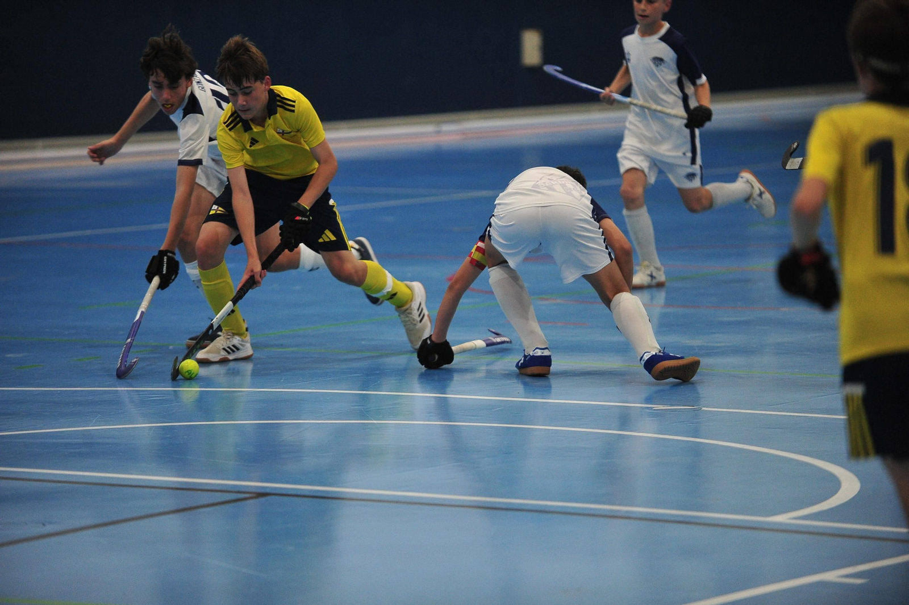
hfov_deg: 11.4
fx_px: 4542
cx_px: 454
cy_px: 302
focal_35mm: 180
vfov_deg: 7.6
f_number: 2.8
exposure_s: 1/640
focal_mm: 180
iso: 3200
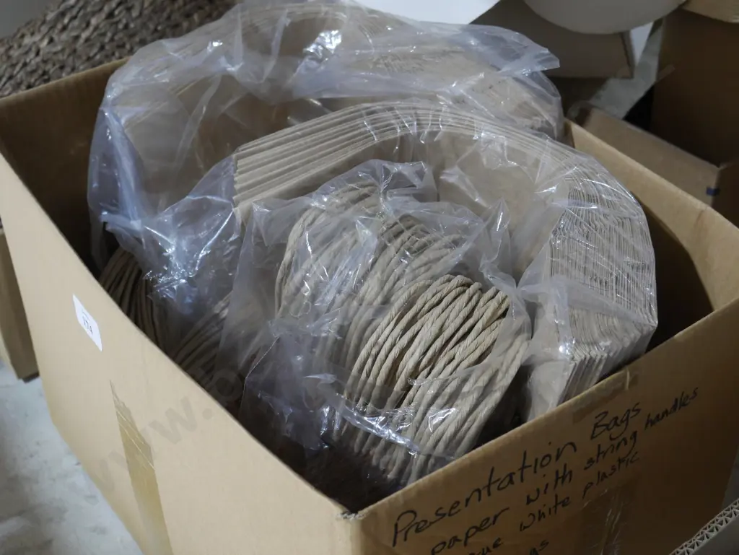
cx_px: 370
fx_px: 1068
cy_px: 278
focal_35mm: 50
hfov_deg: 38.2
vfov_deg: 29.1
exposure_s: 1/60
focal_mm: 25
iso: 2000
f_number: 5.3
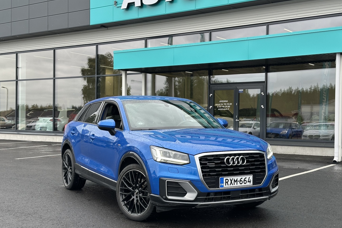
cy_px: 124
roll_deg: -1.0
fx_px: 475
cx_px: 171
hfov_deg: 39.6
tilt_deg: -0.4
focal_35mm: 50
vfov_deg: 27.0
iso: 80
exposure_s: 1/379
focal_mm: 6.86
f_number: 1.78
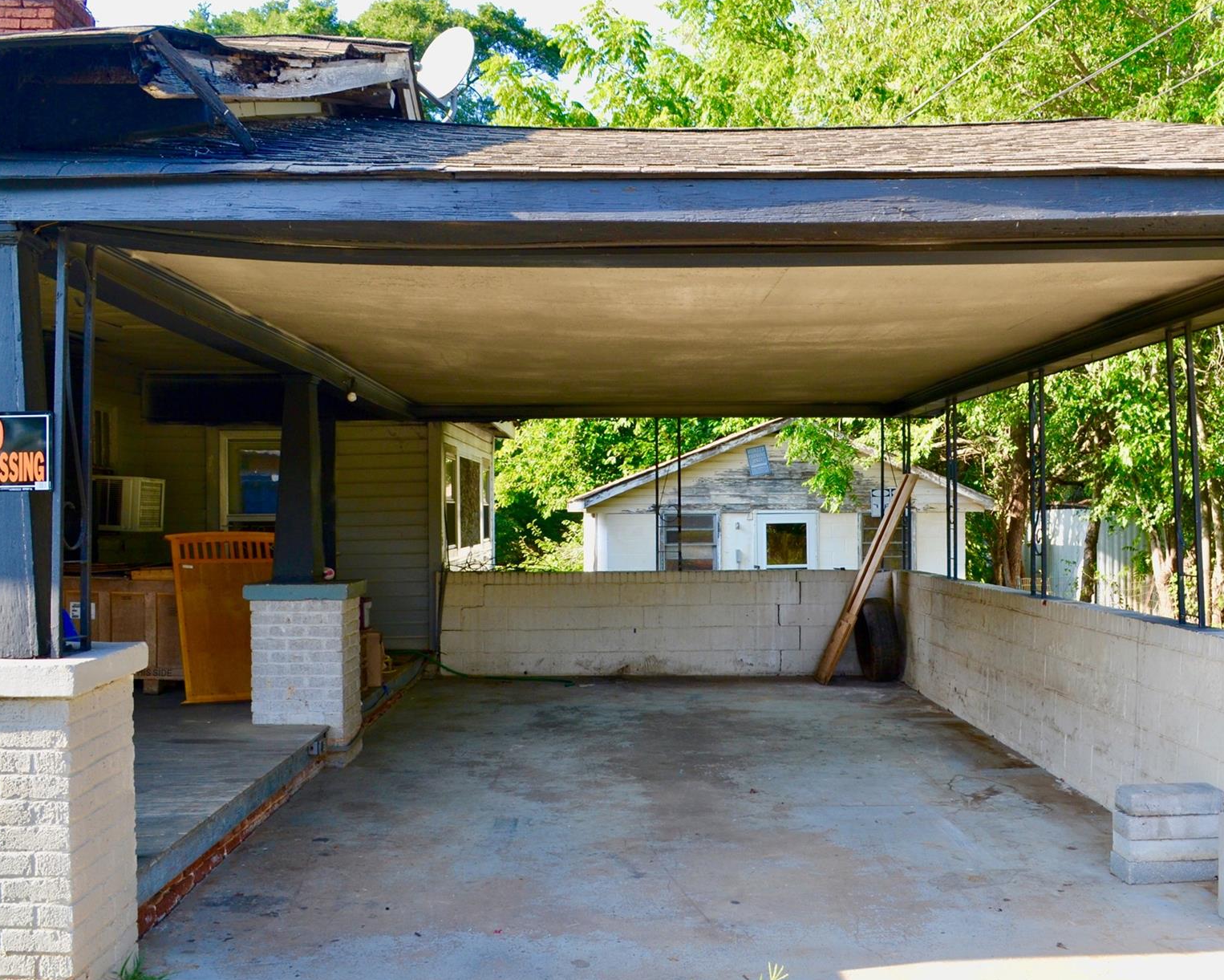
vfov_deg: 43.4
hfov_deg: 52.8
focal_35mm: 34
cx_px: 660
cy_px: 503
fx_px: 1232
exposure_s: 1/125
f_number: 5.6
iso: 200
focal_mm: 18
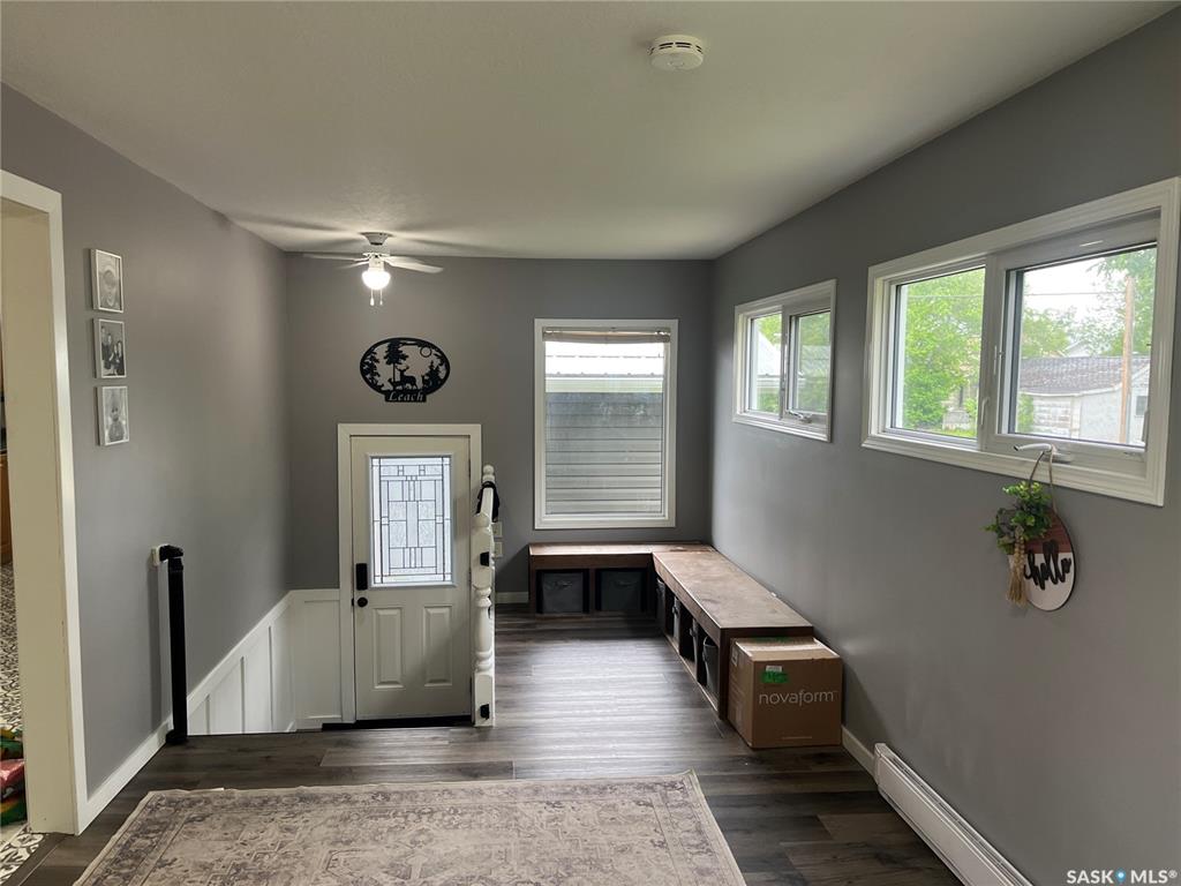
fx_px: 887
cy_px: 443
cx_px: 590
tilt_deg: -5.5
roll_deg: -0.7
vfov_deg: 53.1
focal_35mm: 26
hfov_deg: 67.3
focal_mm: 5.1
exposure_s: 1/60
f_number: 1.6
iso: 80
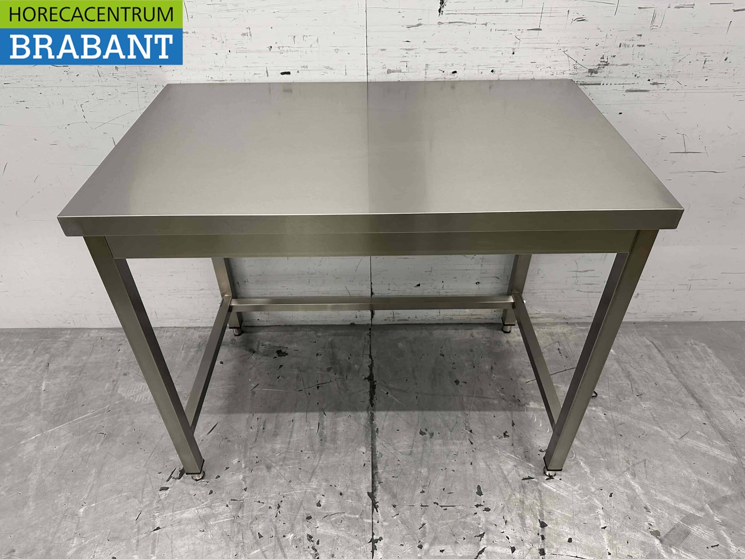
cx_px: 372
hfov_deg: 71.6
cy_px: 280
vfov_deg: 56.8
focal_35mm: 24
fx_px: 517
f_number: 1.78
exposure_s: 1/50
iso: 200
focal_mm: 6.86
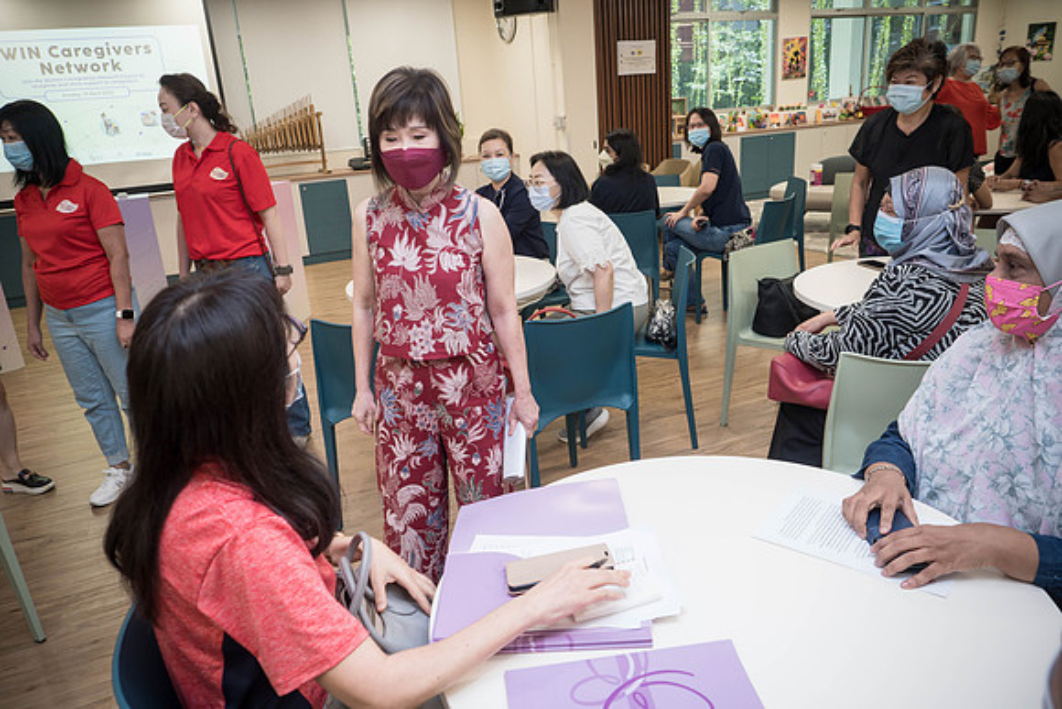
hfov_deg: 71.6
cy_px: 354
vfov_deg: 51.4
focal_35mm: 25
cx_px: 531
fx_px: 737
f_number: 2.8
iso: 400
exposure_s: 1/125
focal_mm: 12
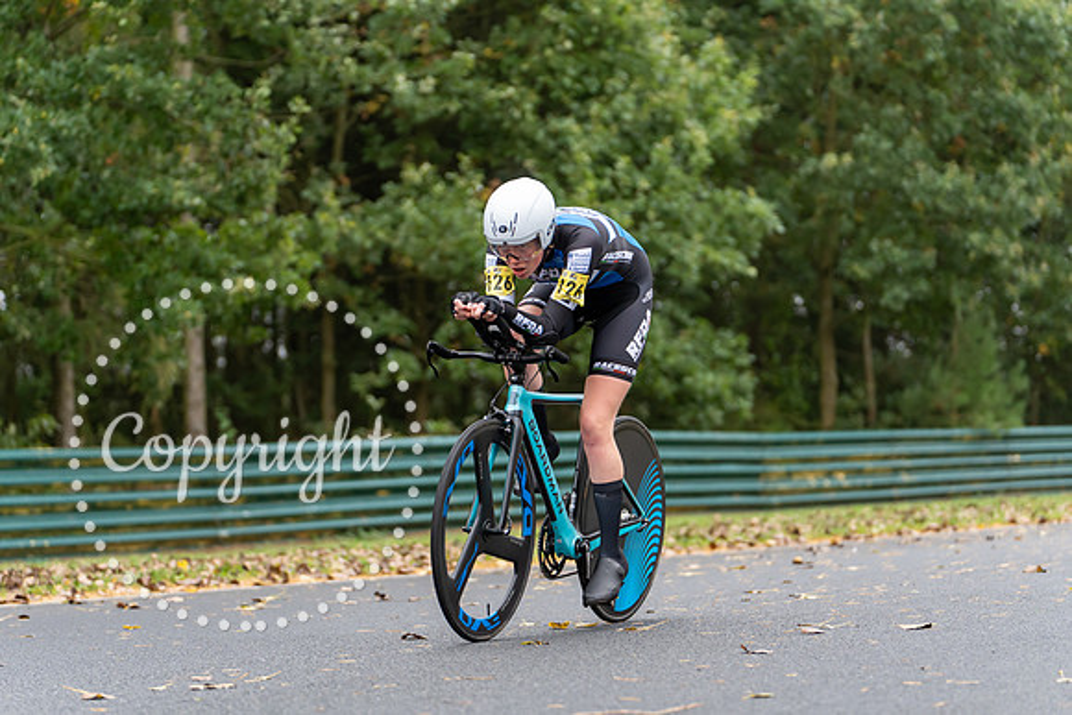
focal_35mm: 107
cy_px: 358
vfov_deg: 12.8
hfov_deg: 19.1
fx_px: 3187
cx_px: 536
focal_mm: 107
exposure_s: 1/1250
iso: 1600
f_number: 2.8
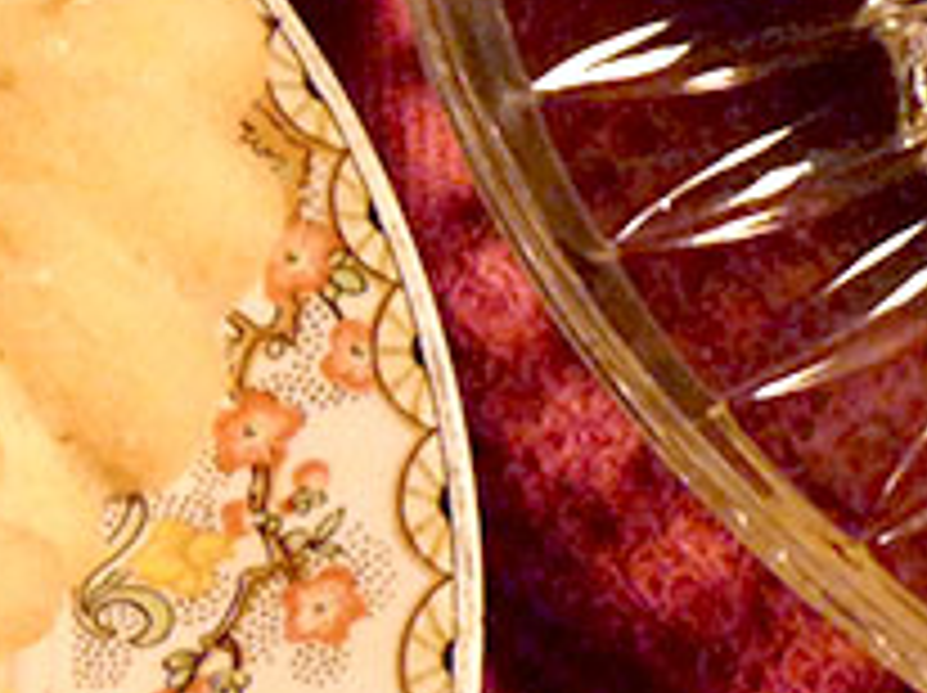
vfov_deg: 6.0
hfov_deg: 8.0
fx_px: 6500
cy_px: 1080
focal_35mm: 243
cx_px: -446
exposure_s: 1/30
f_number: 3.2
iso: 400
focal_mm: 9
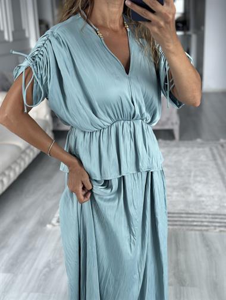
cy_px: 150
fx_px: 417
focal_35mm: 48
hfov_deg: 30.3
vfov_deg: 39.6
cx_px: 113
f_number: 1.78
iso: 160
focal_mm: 6.86
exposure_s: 1/60
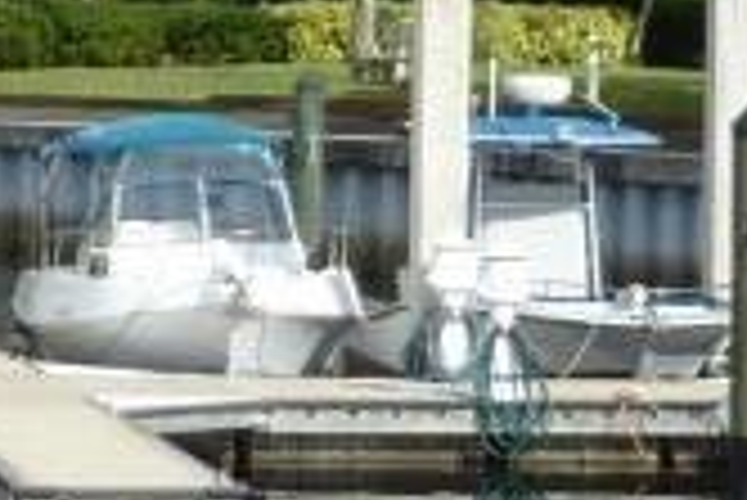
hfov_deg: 7.6
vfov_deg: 5.1
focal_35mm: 269
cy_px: 311
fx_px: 5586
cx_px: -27
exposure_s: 1/500
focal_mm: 6.1
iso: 80
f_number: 5
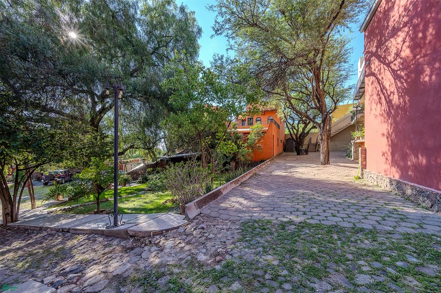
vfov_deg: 81.2
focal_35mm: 14
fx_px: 171
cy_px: 146
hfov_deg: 104.3
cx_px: 220
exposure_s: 1/500
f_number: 11
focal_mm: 14
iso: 1250
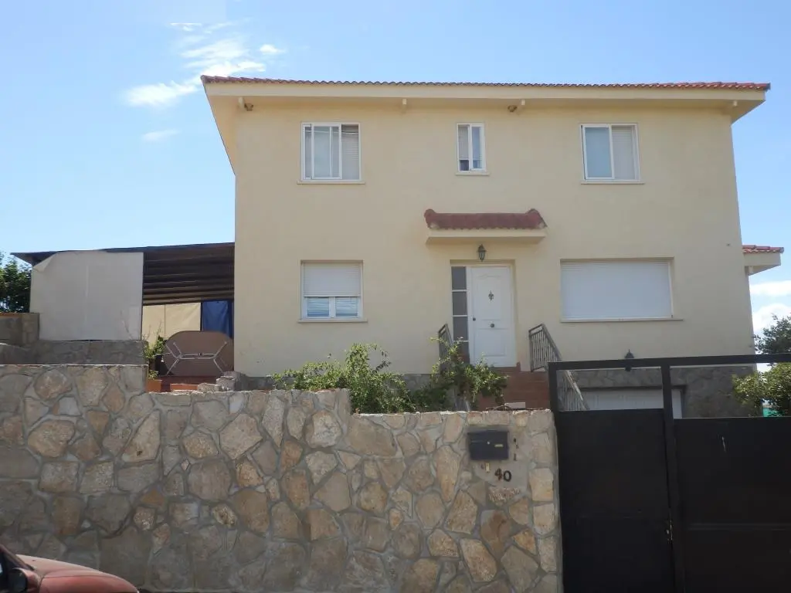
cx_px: 396
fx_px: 960
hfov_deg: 44.8
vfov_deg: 34.3
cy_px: 296
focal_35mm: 42
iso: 80
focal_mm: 7.4
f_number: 4
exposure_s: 1/400
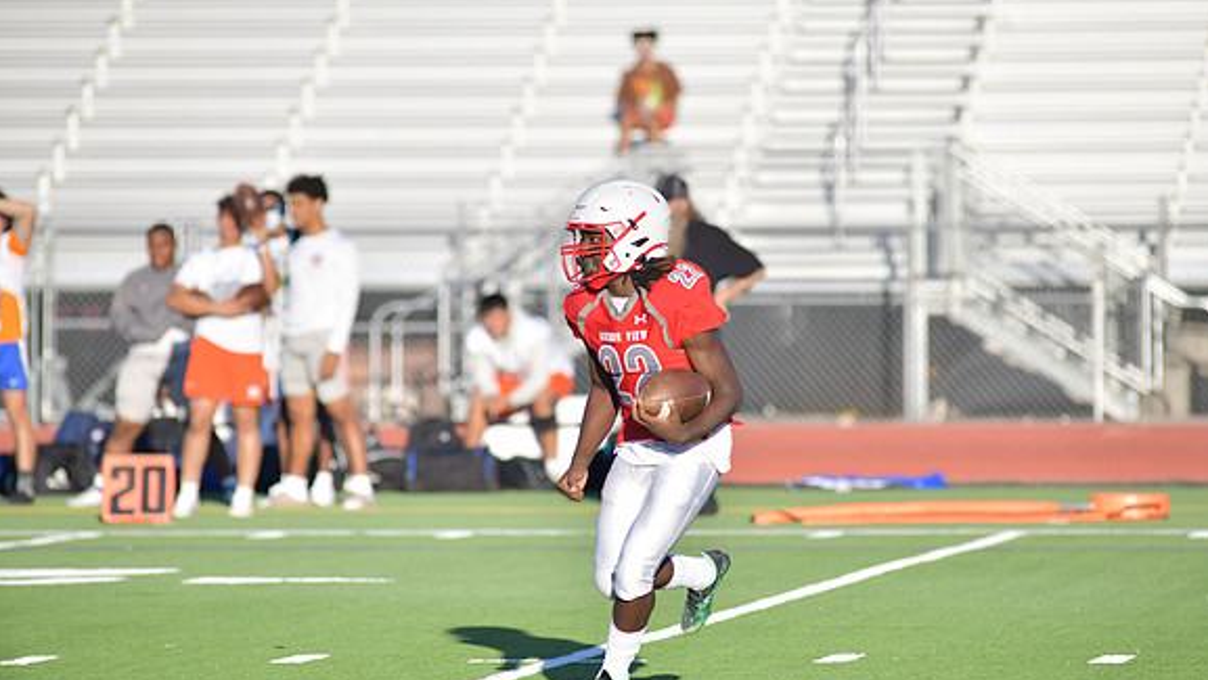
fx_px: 10125
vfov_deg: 3.8
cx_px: 605
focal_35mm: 316
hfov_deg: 6.8
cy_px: 392
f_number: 5
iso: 400
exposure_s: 1/3200
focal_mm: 300
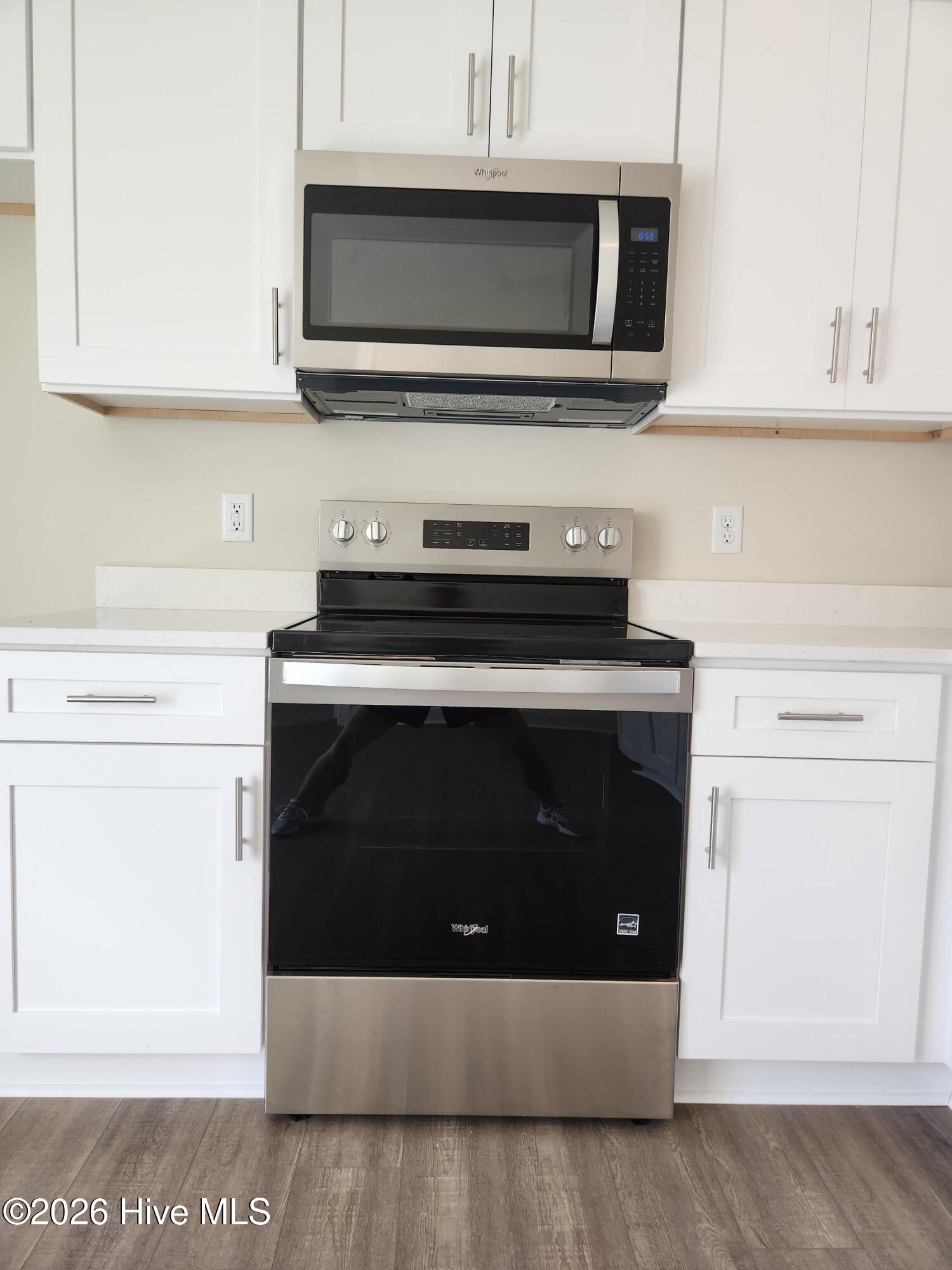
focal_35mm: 23
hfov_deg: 58.9
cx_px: 476
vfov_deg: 73.9
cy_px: 635
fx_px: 843
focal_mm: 5.4
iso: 100
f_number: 1.8
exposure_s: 1/180
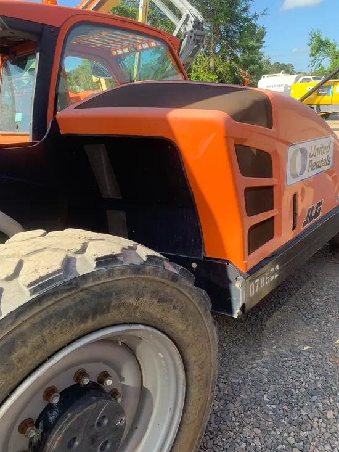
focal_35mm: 26
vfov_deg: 67.3
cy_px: 226
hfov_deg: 53.1
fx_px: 339
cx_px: 170
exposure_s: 1/442
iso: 25
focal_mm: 4.25
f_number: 1.8
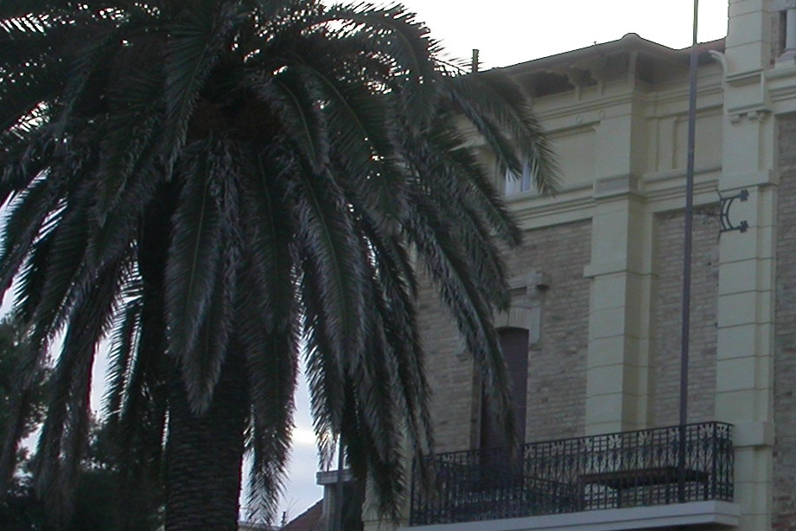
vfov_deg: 11.6
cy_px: 273
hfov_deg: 16.9
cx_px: 851
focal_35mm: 118
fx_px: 2609
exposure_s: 1/138
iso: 100
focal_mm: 9.6
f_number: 5.7
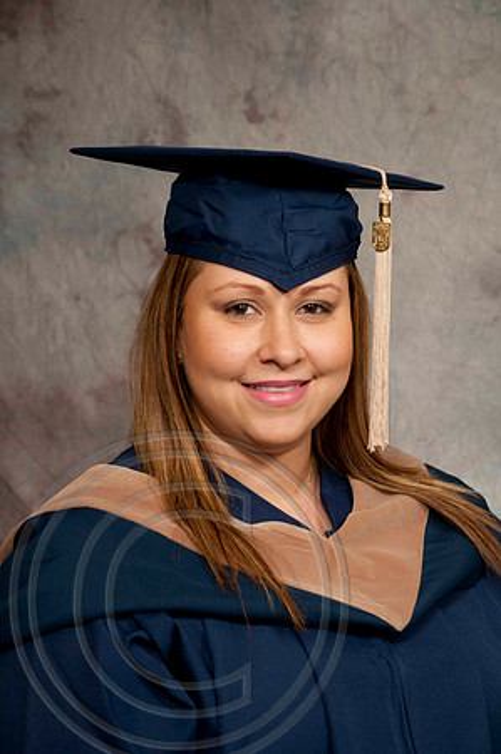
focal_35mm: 112
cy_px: 377
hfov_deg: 12.2
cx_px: 250
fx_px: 2354
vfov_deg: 18.2
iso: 200
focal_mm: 75
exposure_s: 1/125
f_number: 5.6
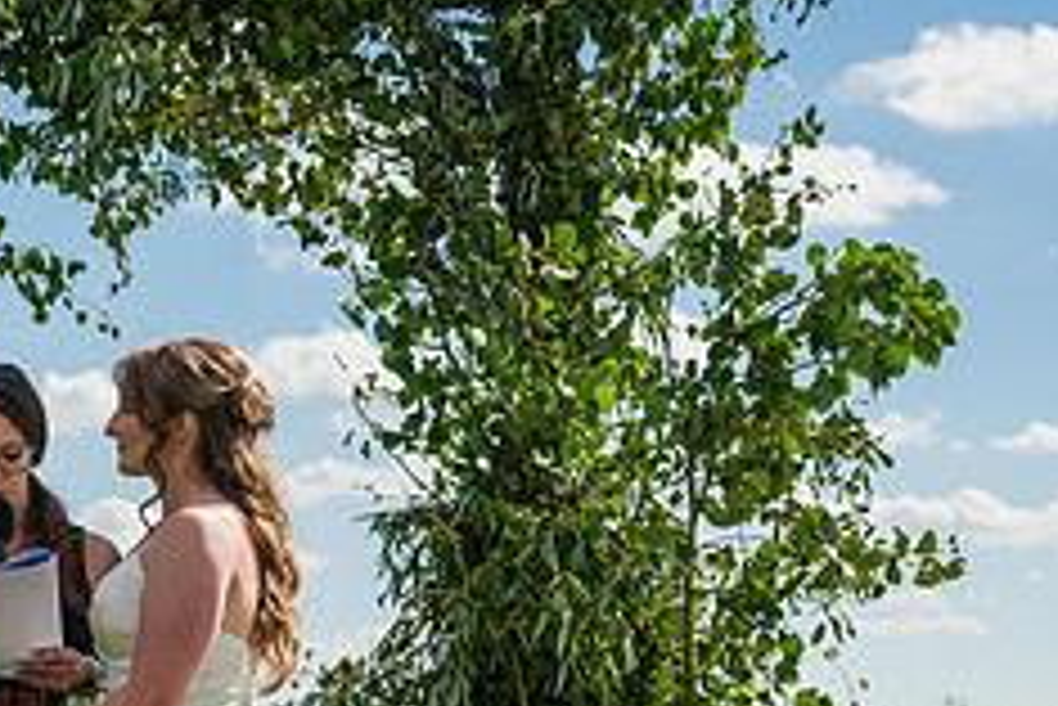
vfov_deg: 11.2
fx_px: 3558
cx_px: 14
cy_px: 713
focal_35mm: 121
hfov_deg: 16.6
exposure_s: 1/3200
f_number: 4.5
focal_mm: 49
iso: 400
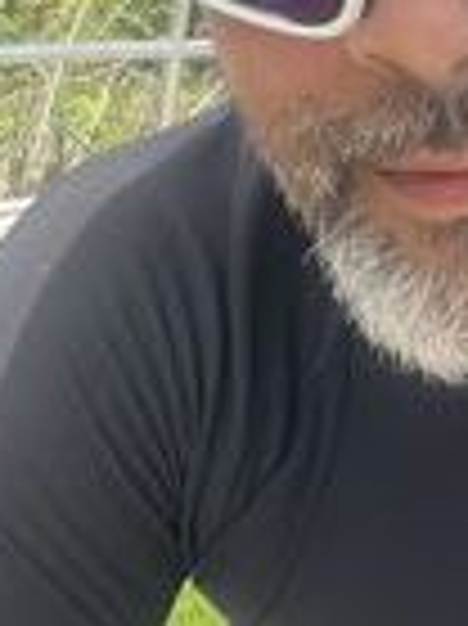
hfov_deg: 14.7
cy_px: 252
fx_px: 1715
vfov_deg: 20.6
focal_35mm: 95
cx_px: 648
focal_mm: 2.71
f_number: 2.2
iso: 32
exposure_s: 1/324
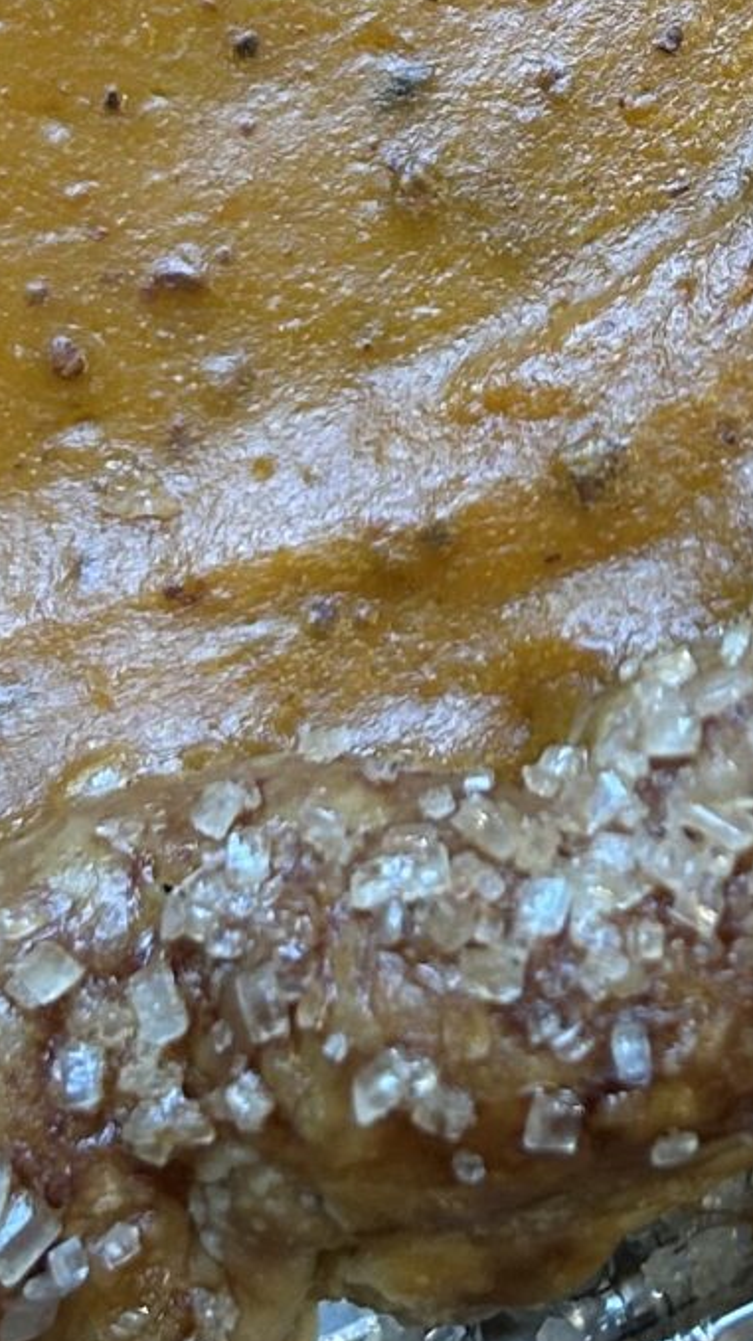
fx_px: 3801
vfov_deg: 19.3
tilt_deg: -70.9
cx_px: 627
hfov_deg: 11.3
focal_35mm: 107
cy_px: -73
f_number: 1.5
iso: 125
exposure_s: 1/120
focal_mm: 5.7
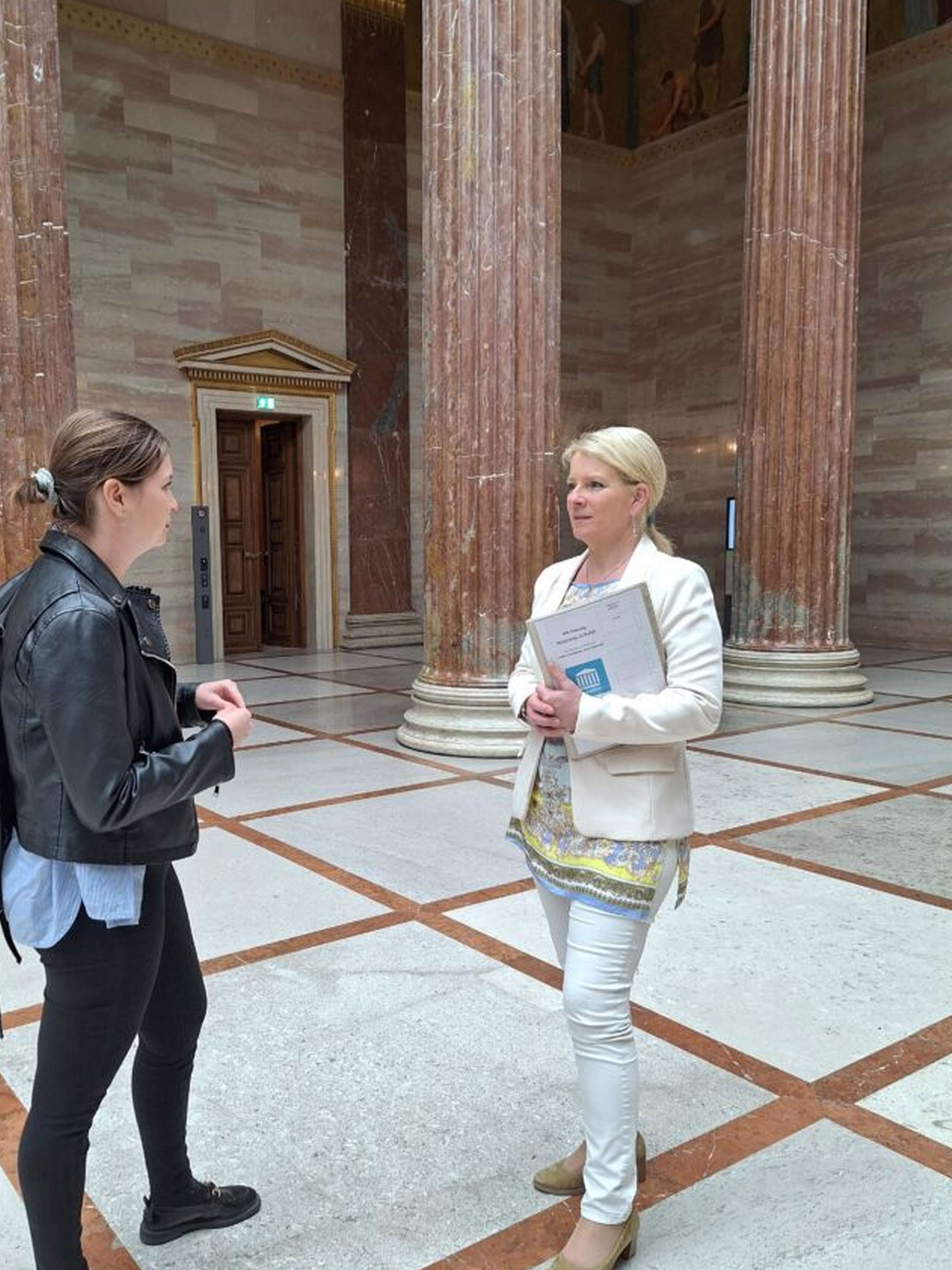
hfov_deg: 49.4
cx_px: 378
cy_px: 639
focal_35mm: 28
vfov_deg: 63.4
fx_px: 1027
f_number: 1.8
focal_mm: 5.54
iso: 64
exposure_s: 1/40
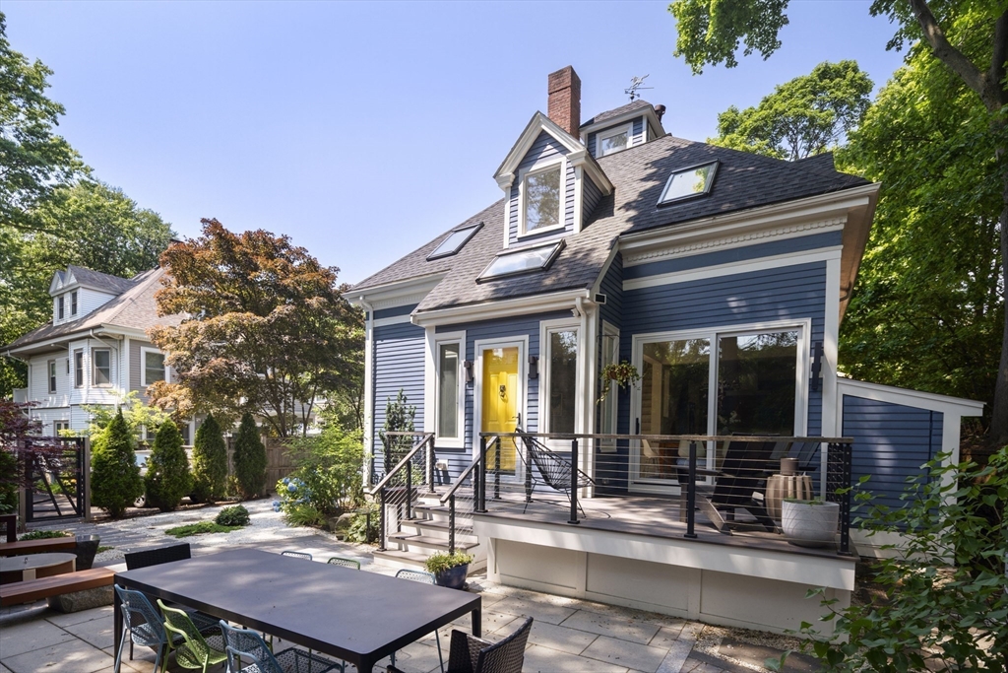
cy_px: 336
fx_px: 476
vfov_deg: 70.5
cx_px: 504
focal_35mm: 17
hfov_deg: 93.3
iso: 400
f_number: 8
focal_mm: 17
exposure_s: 1/800
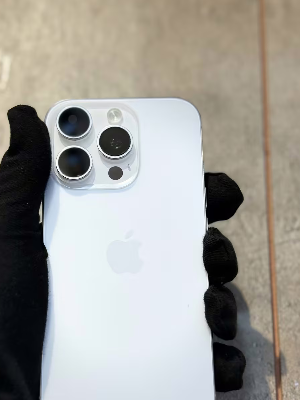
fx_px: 740
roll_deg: -5.1
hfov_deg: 22.9
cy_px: 240
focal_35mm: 64
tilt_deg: +28.3
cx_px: 126
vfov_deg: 30.2
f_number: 1.78
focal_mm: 6.76
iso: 80
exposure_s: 1/100
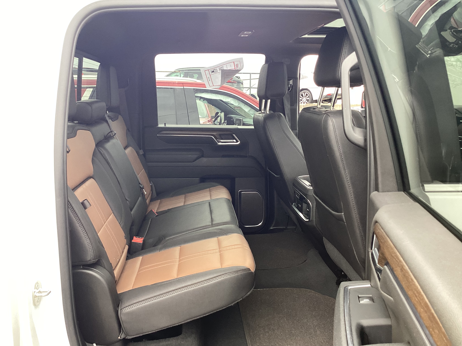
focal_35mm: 31
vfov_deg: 45.4
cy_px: 173
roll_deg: -0.2
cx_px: 231
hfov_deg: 58.4
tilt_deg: -8.3
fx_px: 414
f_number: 2.4
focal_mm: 3.3
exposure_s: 1/60
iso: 64
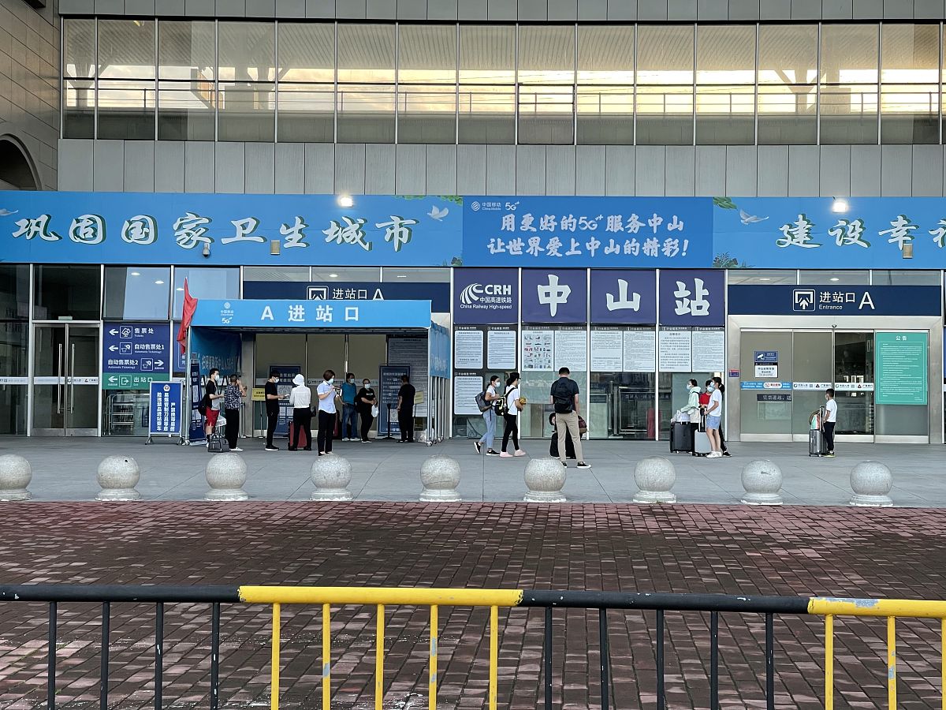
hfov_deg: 30.3
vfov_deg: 22.9
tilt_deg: +1.2
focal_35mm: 64
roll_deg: -0.3
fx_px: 1749
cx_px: 473
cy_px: 355
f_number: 2.2
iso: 100
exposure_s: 1/100
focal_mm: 7.5
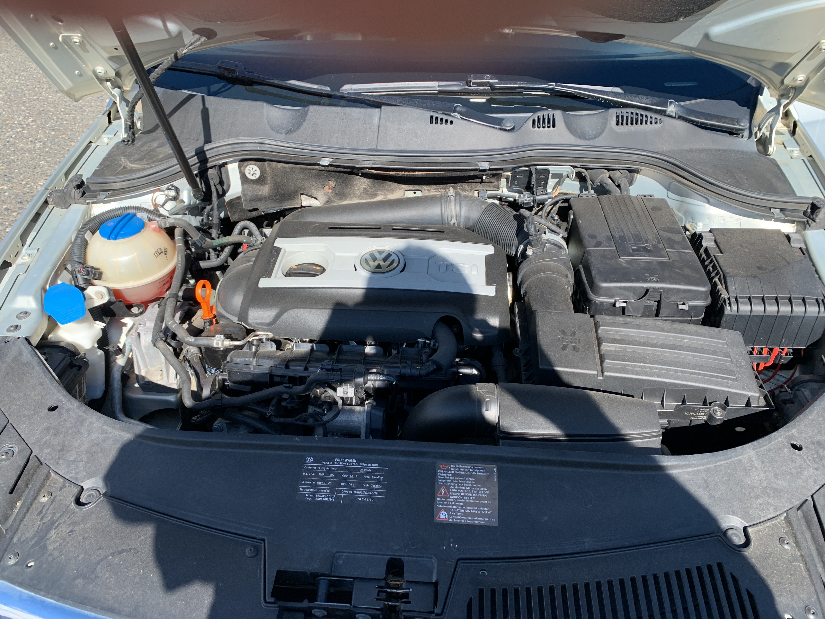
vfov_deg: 53.1
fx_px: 620
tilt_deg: -36.9
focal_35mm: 26
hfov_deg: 67.3
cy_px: 310
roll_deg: -1.7
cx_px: 412
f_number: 1.8
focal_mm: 4.25
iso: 25
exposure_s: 1/580
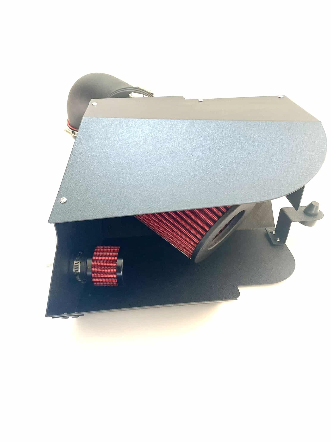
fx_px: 331
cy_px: 221
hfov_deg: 53.1
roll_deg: +1.4
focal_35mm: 26
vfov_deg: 67.3
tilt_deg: -35.1
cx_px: 166
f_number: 1.6
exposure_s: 1/104
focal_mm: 4.2
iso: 125
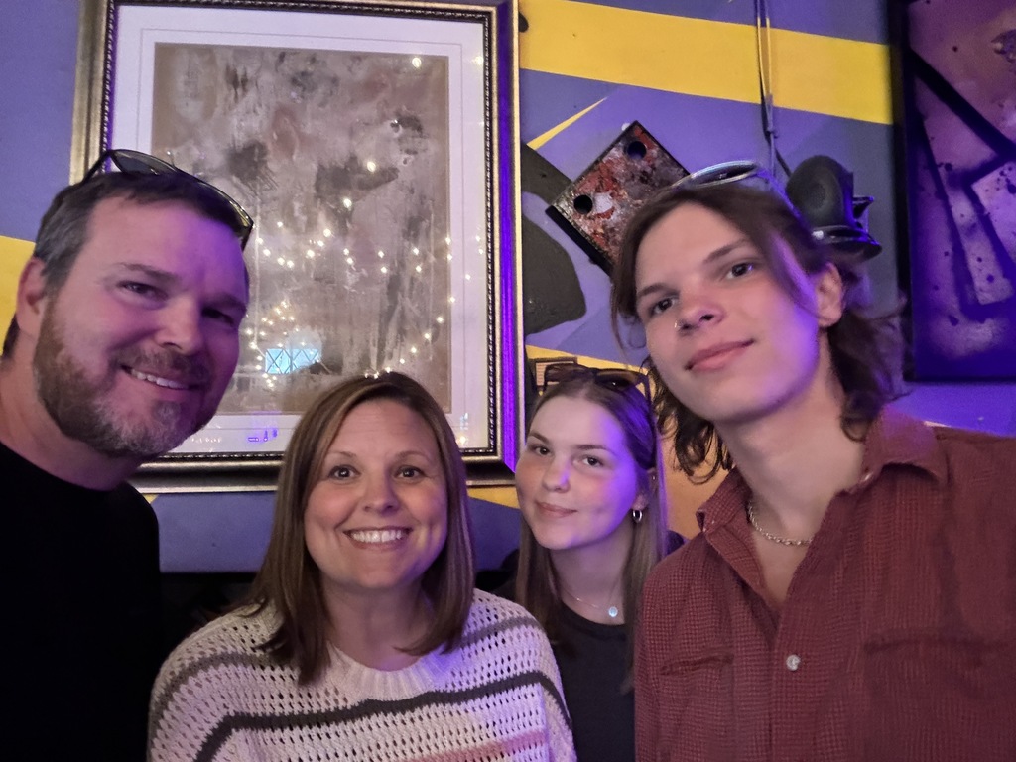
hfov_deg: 73.9
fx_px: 675
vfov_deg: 58.9
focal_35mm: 23
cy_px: 381
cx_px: 508
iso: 1000
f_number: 1.9
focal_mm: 2.69
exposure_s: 1/15
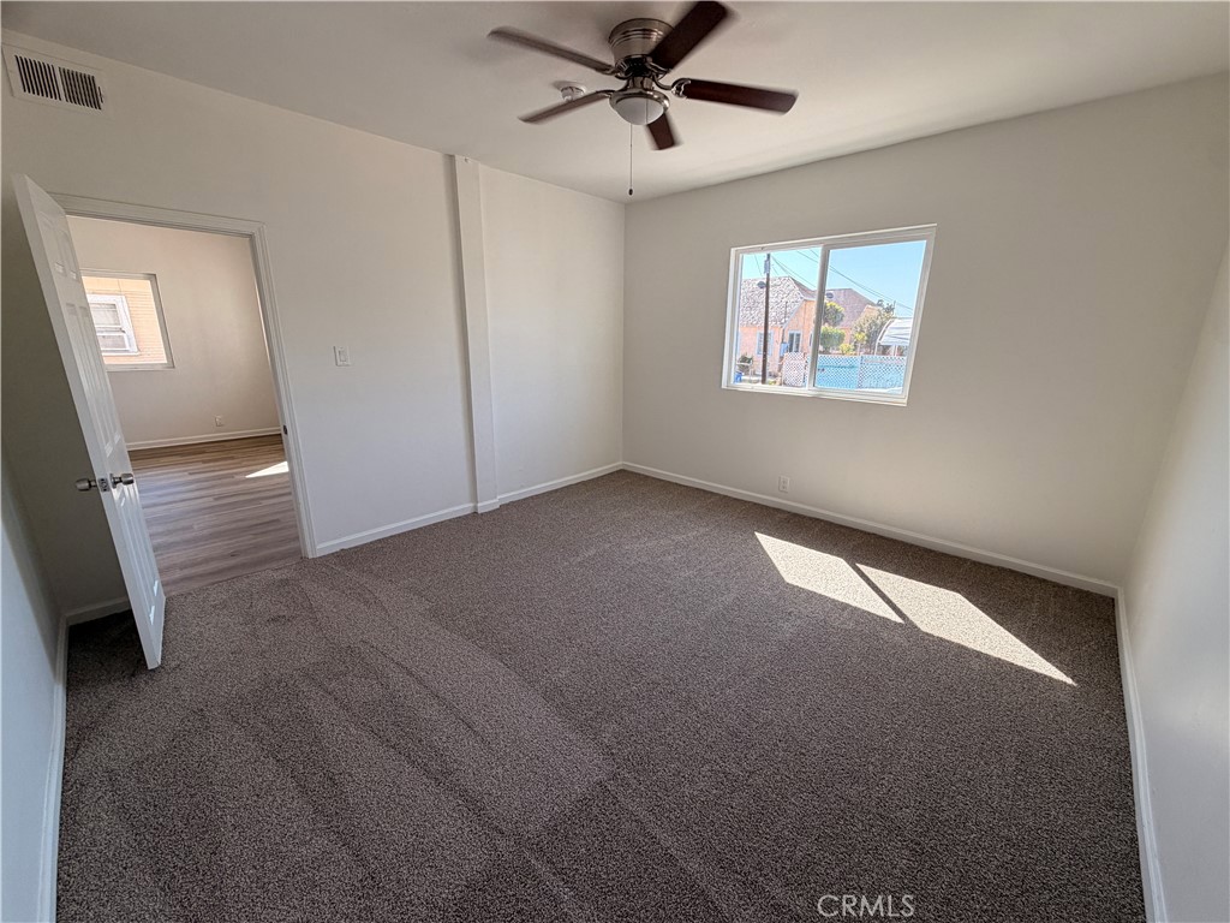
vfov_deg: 85.7
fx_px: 497
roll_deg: -1.1
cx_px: 615
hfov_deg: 102.1
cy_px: 462
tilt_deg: -14.4
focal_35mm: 14
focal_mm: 2.22
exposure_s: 1/121
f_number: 2.2
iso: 64
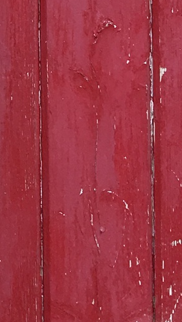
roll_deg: +0.2
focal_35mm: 162
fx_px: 1388
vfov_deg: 12.4
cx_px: -303
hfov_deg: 6.9
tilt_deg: +0.6
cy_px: -204
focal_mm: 4.15
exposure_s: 1/306
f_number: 2.2
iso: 25
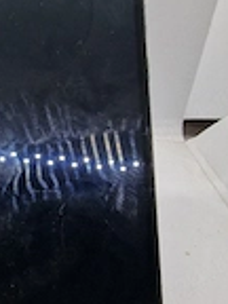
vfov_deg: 51.3
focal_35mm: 36
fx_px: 316
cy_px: 156
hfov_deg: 38.5
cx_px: 53
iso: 50
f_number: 2.2
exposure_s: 1/154
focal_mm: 2.2
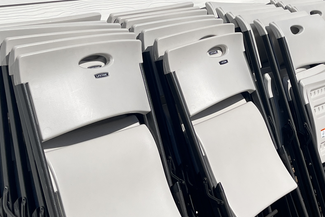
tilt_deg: -11.9
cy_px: 89
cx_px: 283
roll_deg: +1.2
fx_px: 623
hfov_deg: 28.3
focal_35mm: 69
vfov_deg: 19.7
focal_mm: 5.1
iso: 50
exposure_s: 1/10870
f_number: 1.6
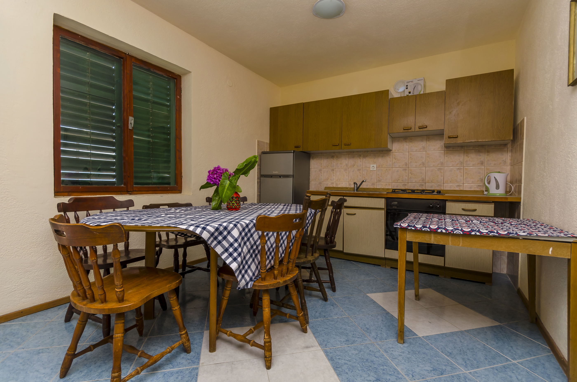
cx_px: 288
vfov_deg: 71.8
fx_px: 264
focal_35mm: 16
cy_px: 191
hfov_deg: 95.1
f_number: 10
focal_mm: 11
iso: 100
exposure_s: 1/200
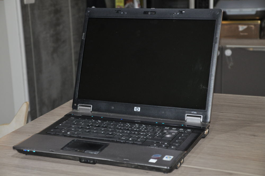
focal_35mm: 78
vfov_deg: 17.4
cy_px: 88
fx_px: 573
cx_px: 132
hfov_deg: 26.0
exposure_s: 1/60
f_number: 5
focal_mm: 52
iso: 800
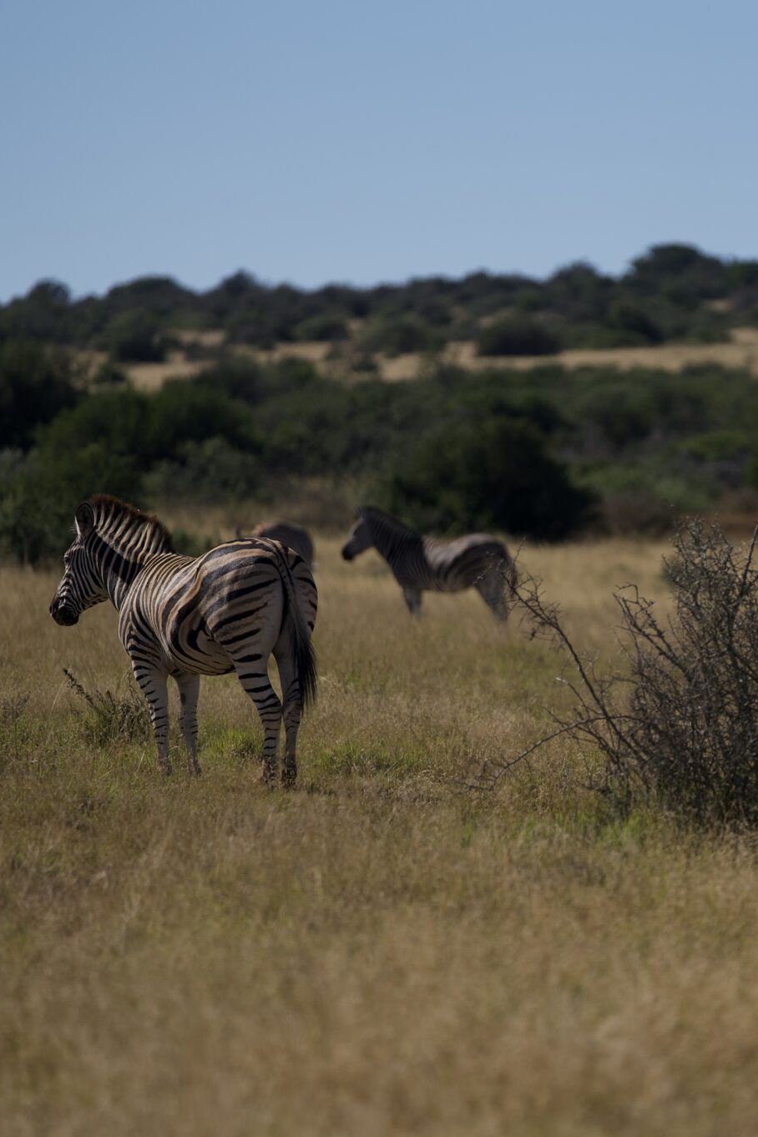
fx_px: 9506
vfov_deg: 6.8
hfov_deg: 4.6
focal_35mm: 301
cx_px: 700
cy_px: 569
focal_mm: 200
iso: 100
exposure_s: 1/3200
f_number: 2.8
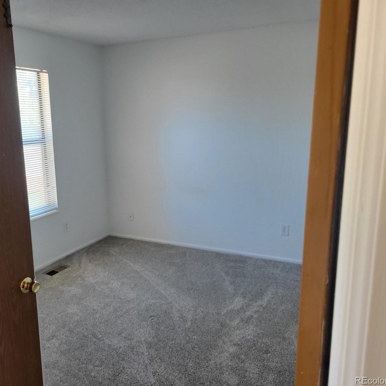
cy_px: 192
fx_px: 391
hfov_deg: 52.0
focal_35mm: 31
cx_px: 147
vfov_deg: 52.5
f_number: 1.8
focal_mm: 5.4
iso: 200
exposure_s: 1/120
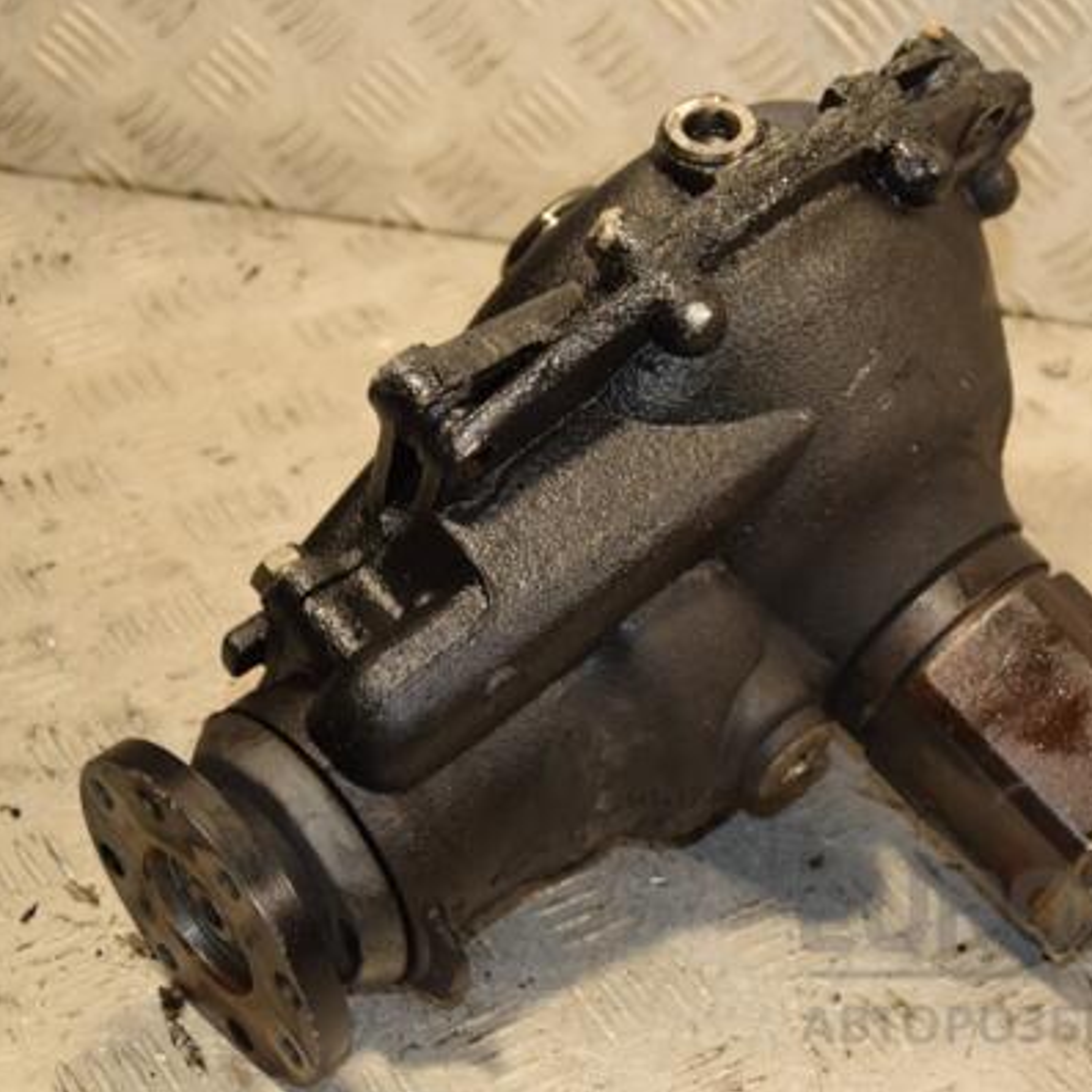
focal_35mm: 81
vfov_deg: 21.4
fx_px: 2891
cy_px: 545
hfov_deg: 21.3
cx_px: 748
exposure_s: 1/160
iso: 800
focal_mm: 42
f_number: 4.8
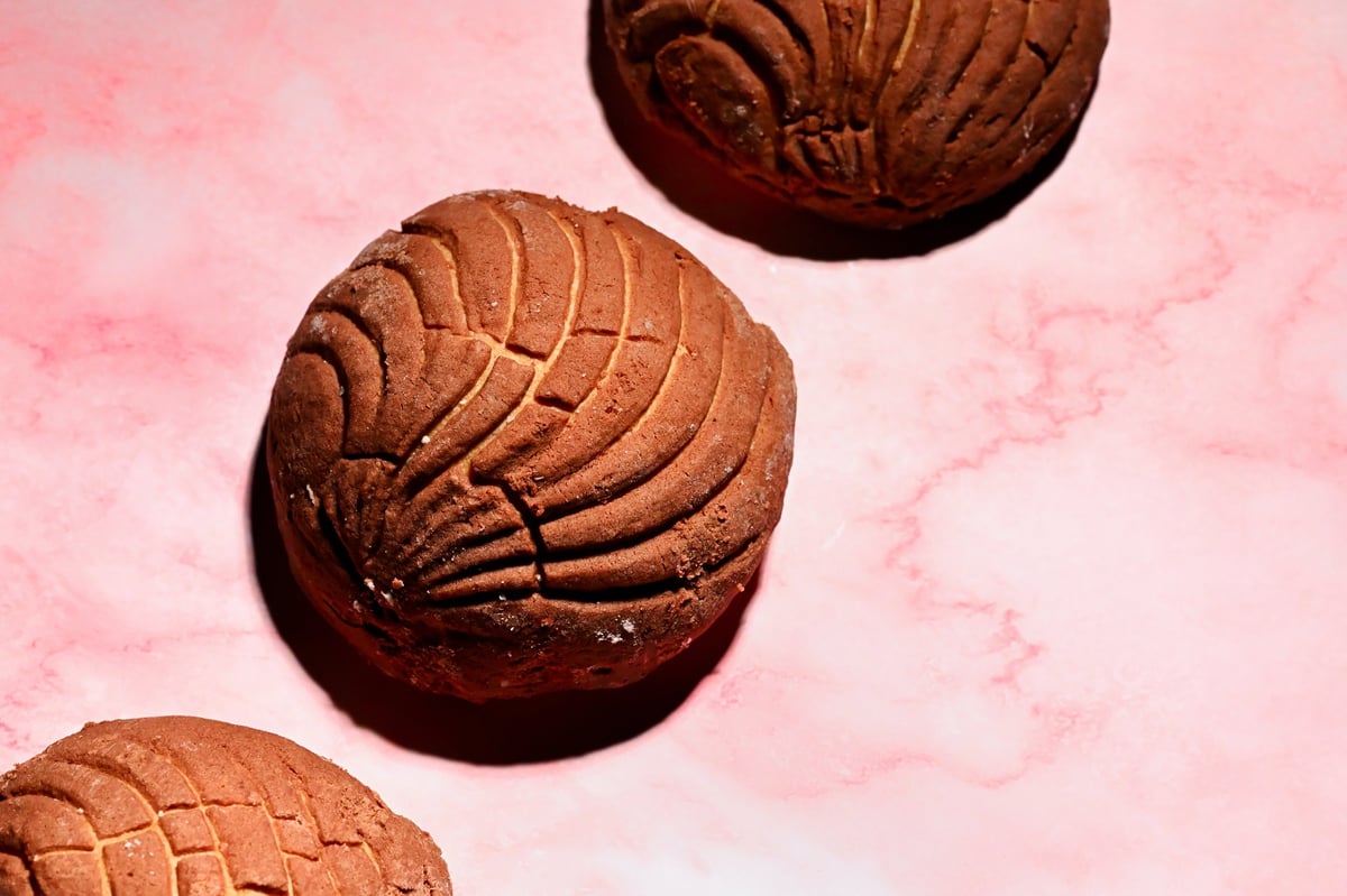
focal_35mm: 105
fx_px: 3927
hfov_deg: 19.5
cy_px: 448
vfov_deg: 13.0
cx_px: 674
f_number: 10
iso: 6400
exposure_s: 1/200
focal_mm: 105
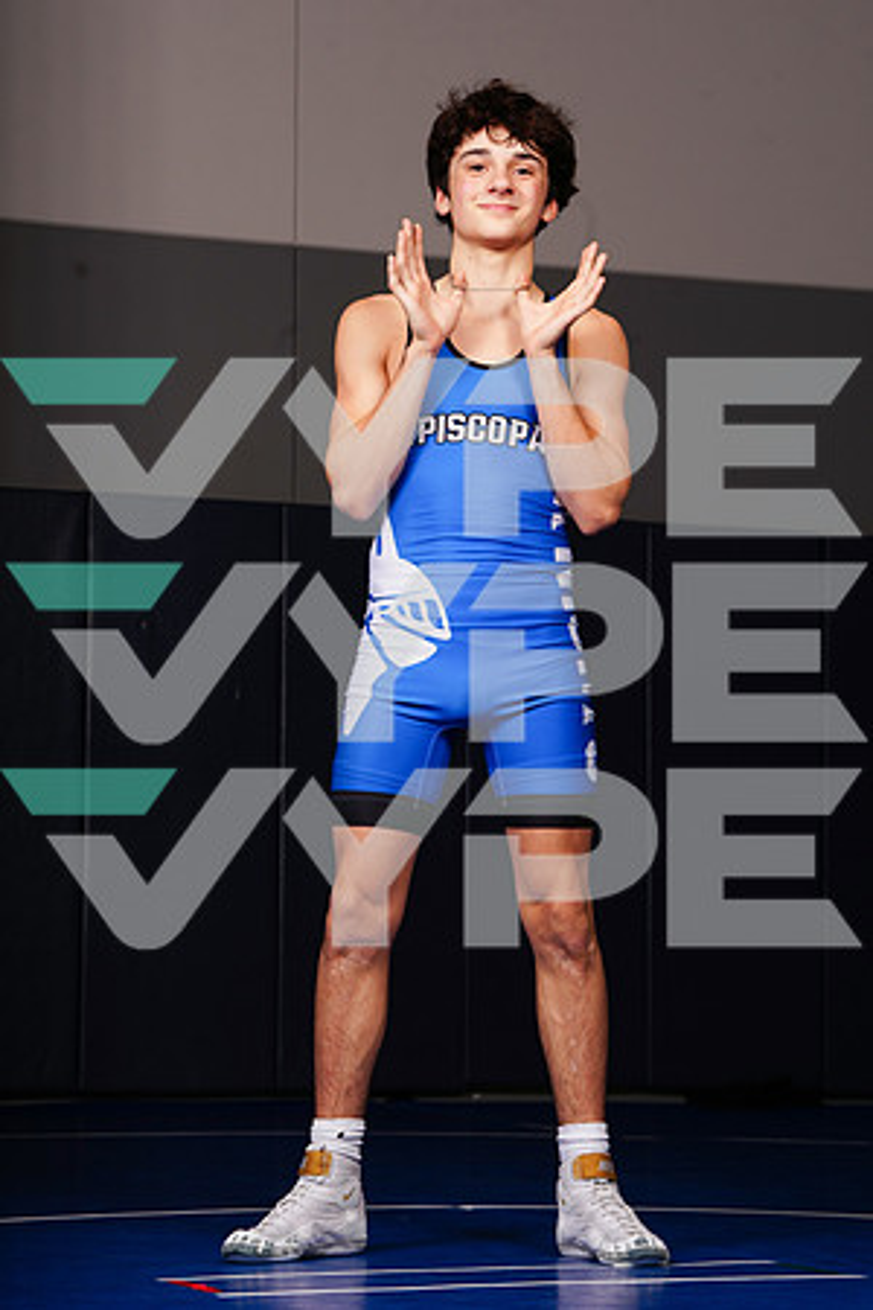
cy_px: 655
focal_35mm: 97
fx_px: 3528
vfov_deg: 21.0
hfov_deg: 14.1
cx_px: 436
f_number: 10
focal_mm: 97
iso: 320
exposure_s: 1/200
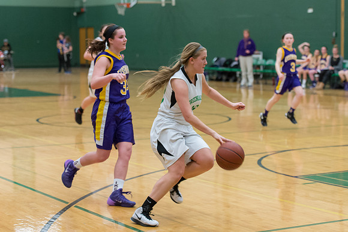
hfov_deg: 22.9
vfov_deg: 15.3
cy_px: 94
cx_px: 171
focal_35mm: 89
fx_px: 859
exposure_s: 1/500
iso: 5000
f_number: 2.8
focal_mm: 70
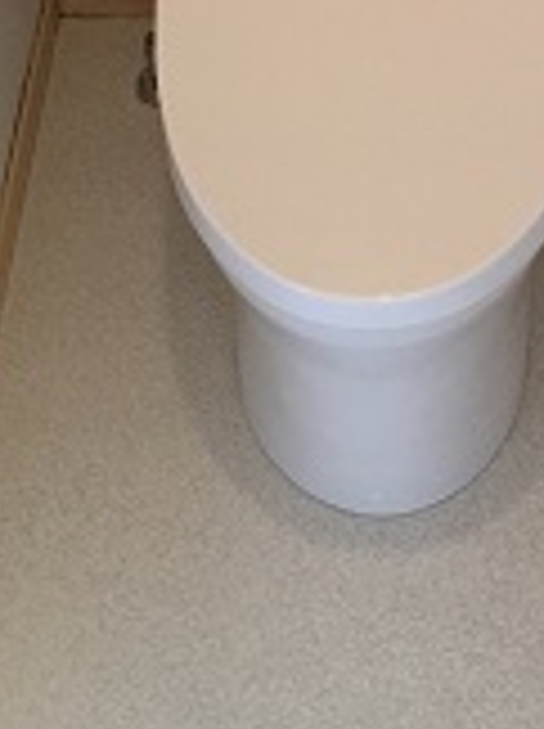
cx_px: 333
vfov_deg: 22.2
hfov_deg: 17.3
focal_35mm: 85
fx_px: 1786
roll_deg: +1.5
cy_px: 9
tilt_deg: -42.3
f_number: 2.2
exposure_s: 1/15
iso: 50
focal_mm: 4.15
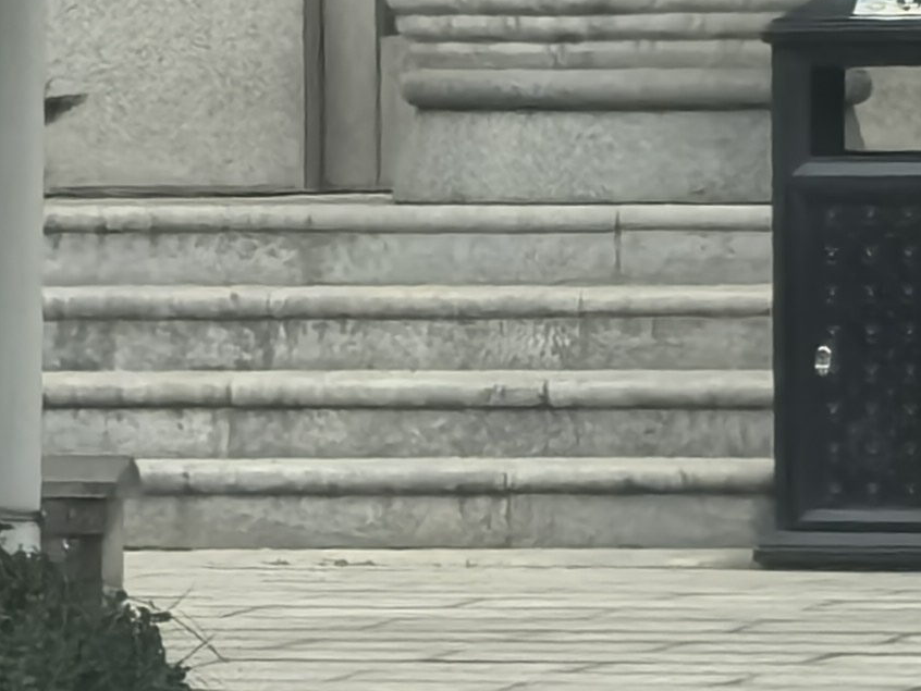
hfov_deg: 3.7
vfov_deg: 2.7
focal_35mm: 542
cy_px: 1405
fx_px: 14425
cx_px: 835
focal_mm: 14.6
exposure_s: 1/200
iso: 1000
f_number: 3
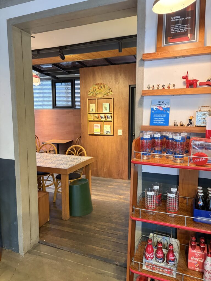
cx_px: 106
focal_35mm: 26
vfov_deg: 67.3
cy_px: 140
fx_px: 211
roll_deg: +0.2
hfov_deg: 53.1
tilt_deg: -6.4
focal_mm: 5.96
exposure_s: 1/40
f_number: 1.6
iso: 400
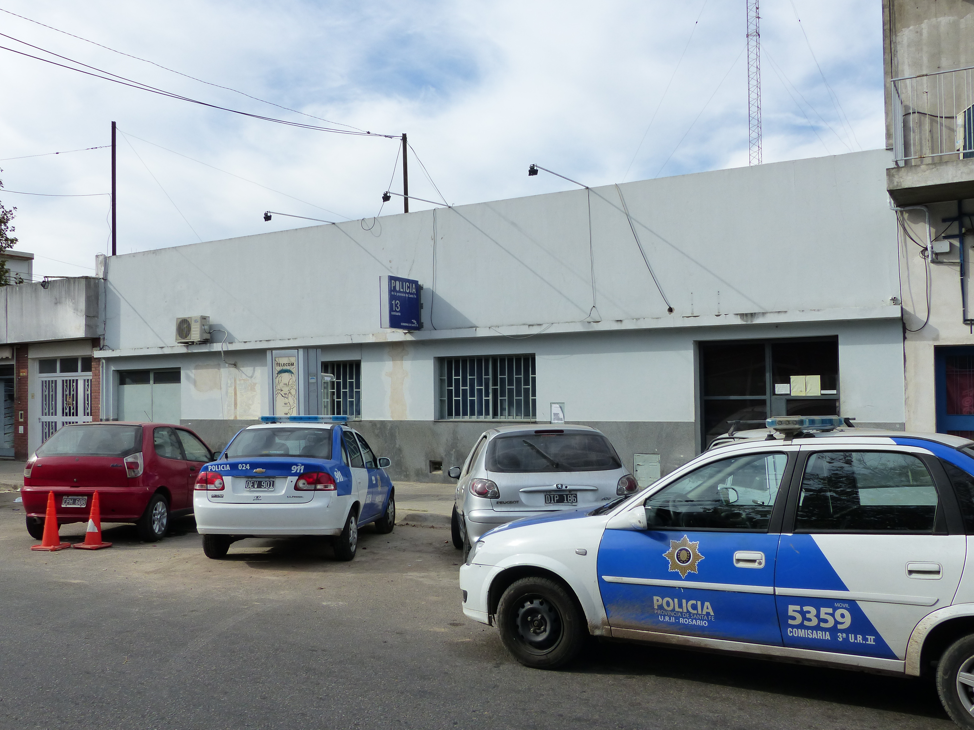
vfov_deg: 44.2
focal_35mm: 32
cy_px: 365
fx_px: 900
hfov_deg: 56.8
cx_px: 487
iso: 160
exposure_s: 1/1000
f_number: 4
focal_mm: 5.7
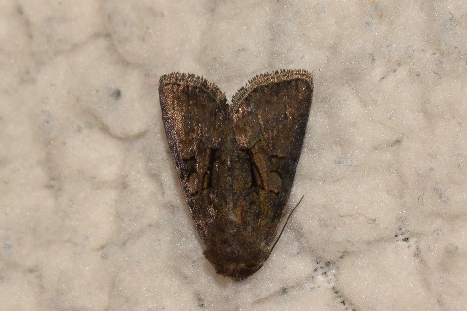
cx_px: 234
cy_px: 156
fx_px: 2724
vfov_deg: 6.5
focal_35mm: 210
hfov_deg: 9.8
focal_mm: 140
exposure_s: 1/160
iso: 500
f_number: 16
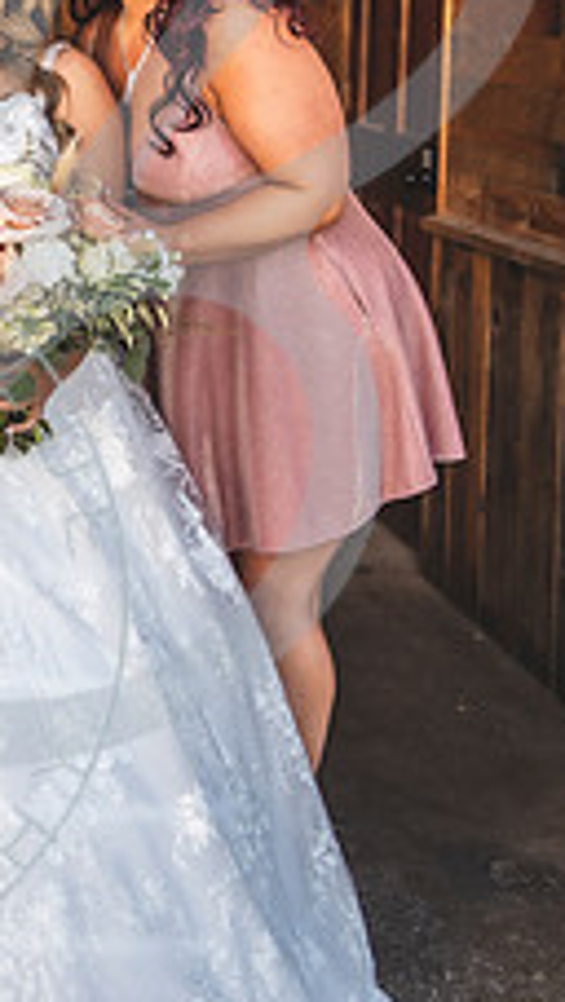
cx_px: -84
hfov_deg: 14.9
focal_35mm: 79
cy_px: 269
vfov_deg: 26.5
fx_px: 2100
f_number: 2.8
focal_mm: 38
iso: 100
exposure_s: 1/500
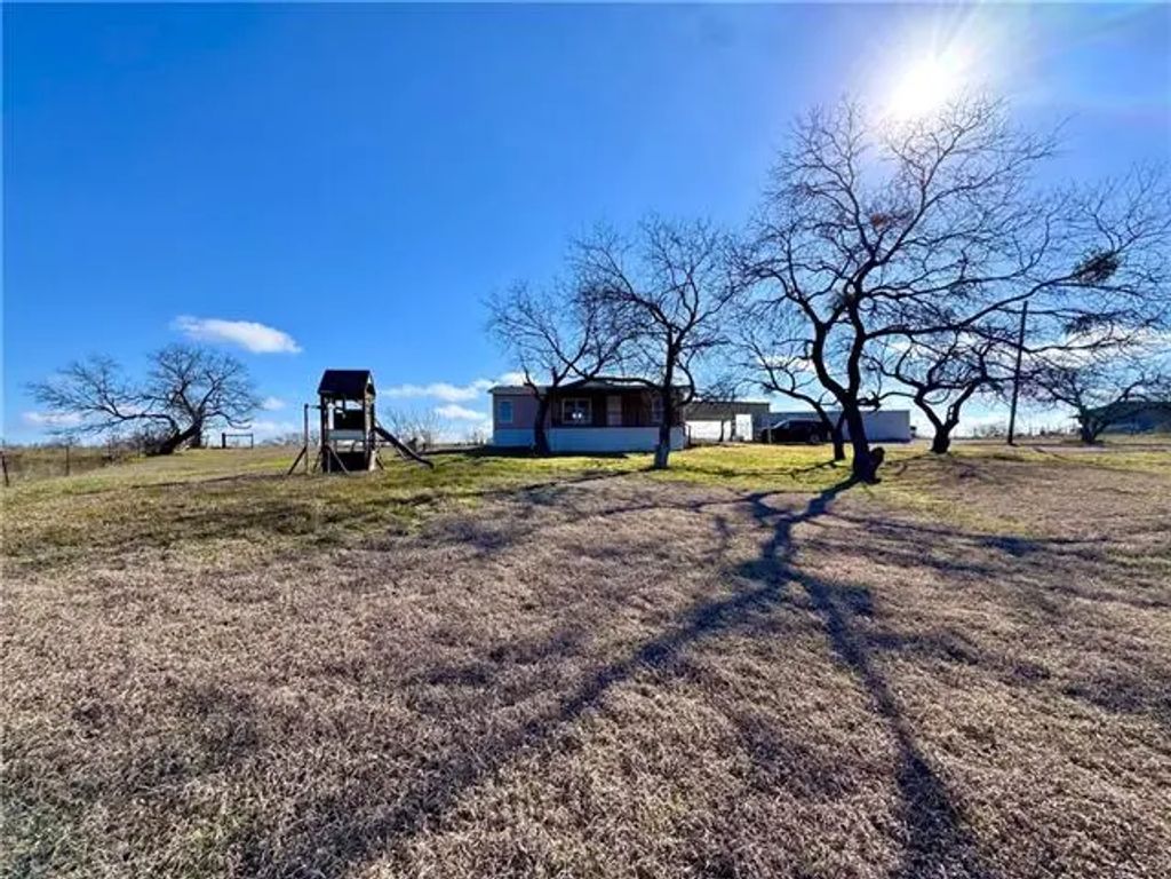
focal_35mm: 14
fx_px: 474
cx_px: 586
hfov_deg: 102.1
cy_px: 440
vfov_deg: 85.7
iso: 50
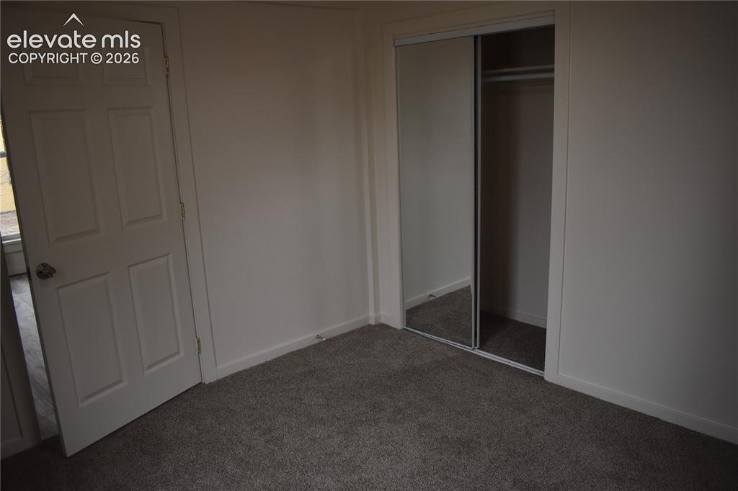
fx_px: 553
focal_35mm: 27
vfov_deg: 47.9
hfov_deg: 67.4
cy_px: 246
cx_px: 369
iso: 800
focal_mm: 18
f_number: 3.5
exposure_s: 1/500
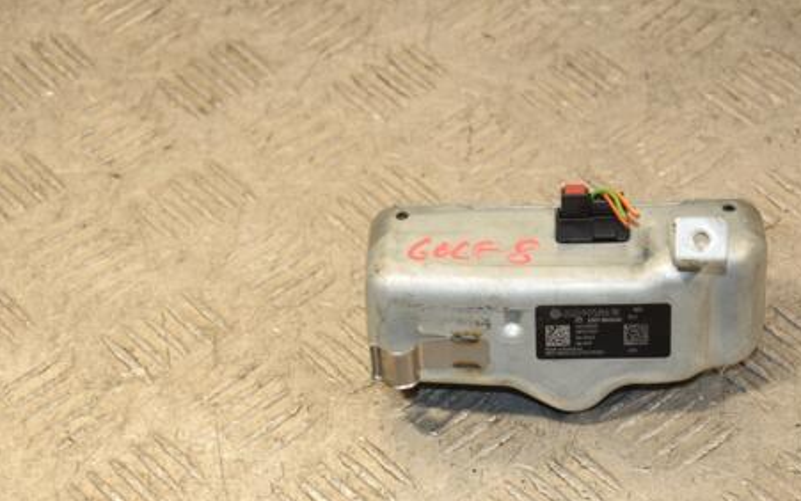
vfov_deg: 11.1
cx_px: 417
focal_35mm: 118
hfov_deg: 17.7
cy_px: 322
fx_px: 2576
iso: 800
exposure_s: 1/200
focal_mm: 58
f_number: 5.6
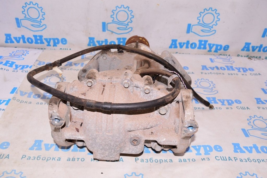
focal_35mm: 33
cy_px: 89
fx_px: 245
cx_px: 134
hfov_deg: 57.3
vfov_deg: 39.9
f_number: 8
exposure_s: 1/200
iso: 1600
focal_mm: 22
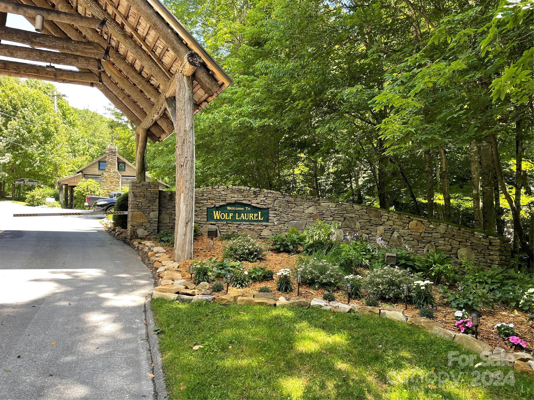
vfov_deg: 53.1
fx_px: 401
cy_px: 200
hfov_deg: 67.3
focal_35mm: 26
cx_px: 267
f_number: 1.6
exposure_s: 1/123
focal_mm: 4.2
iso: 32
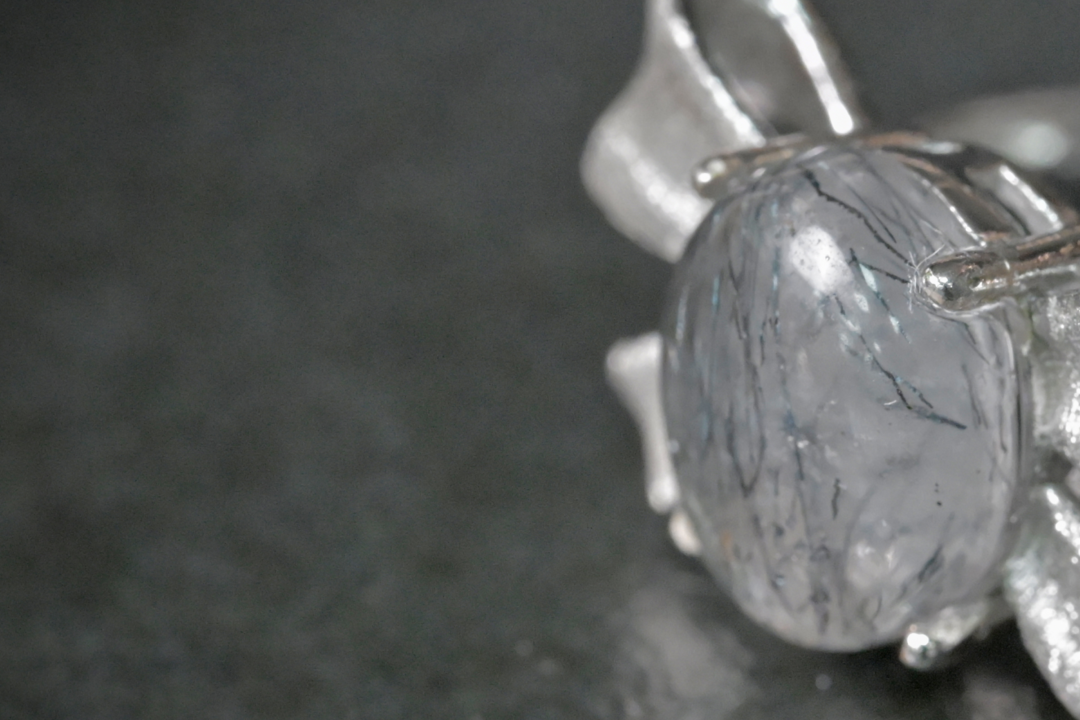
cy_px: 402
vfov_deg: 6.5
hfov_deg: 9.7
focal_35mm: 212
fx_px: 6360
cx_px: 967
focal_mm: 105
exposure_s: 1/125
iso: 12800
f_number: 16
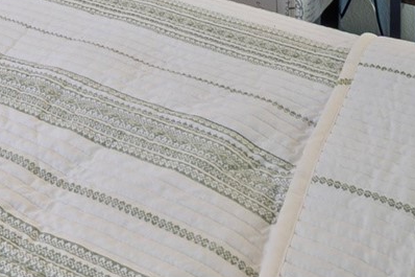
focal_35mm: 71
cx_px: -292
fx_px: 818
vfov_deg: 14.4
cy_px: -343
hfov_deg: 21.2
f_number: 9
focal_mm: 13
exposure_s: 2
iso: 250
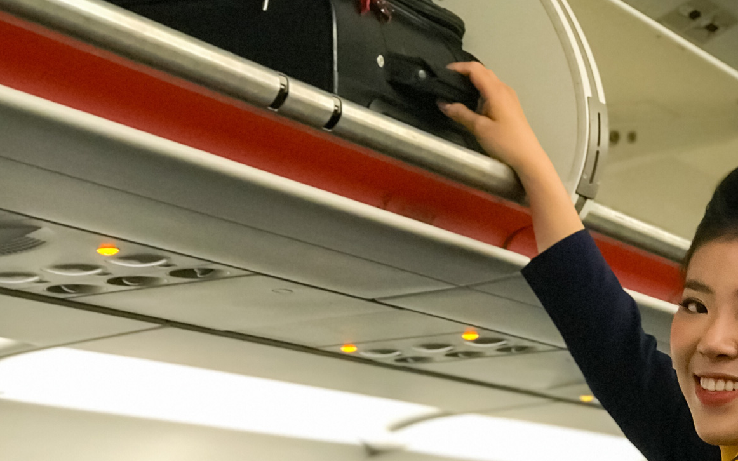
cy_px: 293
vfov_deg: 12.6
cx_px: 547
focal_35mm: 104
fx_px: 2092
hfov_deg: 19.9
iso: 500
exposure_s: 1/52
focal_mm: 6.6
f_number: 2.8
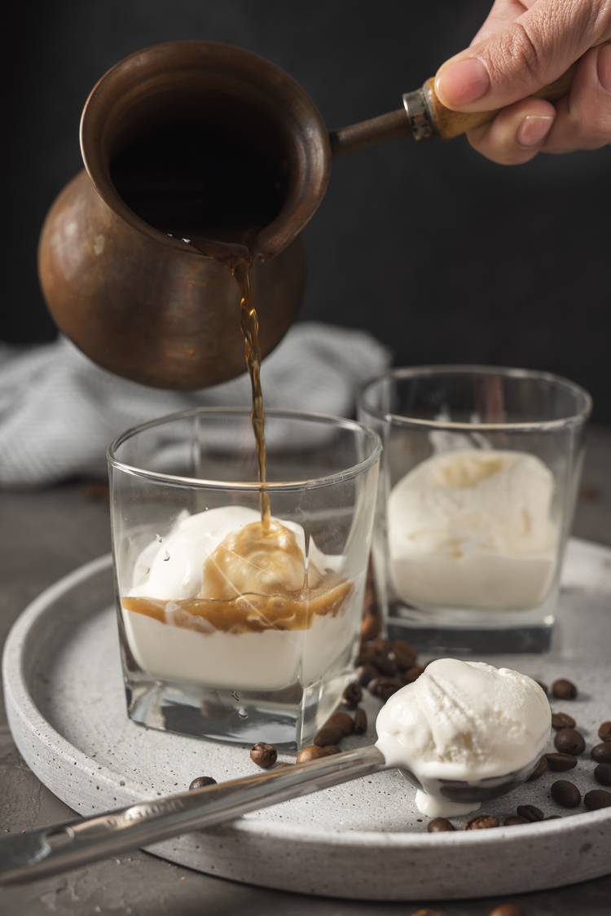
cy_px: 458
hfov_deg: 27.0
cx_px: 306
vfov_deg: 39.6
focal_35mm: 50
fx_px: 1272
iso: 63
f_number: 5
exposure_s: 1/125
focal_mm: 50
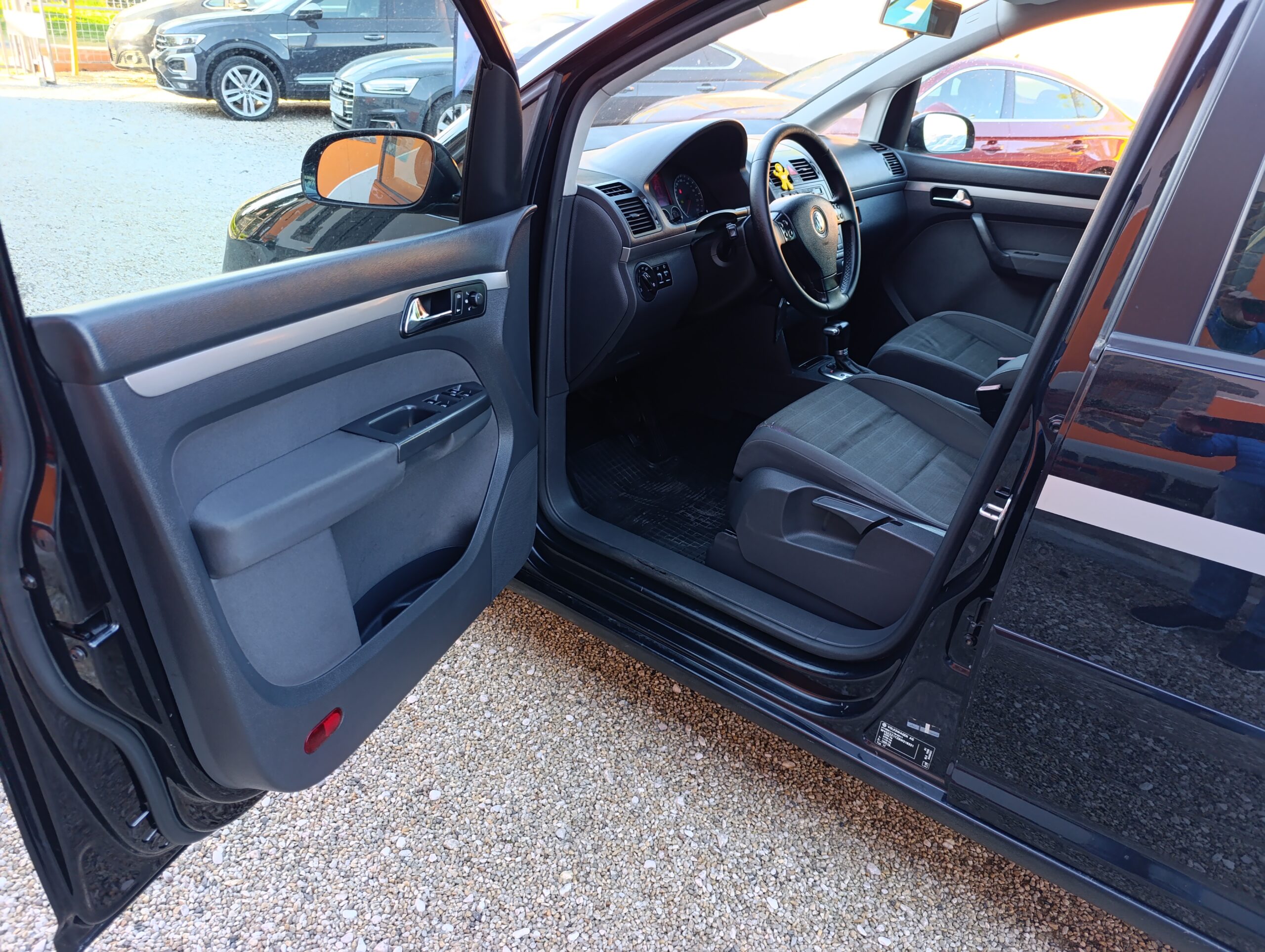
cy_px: 476
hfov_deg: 73.8
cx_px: 632
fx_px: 842
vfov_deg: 59.0
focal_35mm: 23
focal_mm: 6.14
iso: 400
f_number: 1.6
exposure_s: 1/100
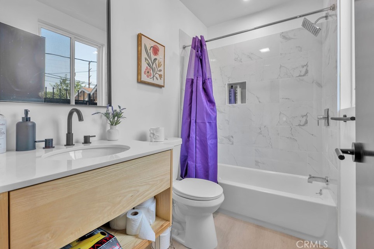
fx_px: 166
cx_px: 187
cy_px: 117
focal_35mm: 16
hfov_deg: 96.7
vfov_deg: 73.7
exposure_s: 1/10
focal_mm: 15
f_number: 8
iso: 100
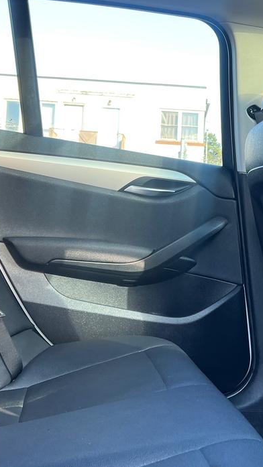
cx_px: 238
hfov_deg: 22.5
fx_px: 645
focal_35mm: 52
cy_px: 187
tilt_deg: +3.9
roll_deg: -1.3
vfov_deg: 39.7
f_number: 1.5
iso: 125
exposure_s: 1/121
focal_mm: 5.7
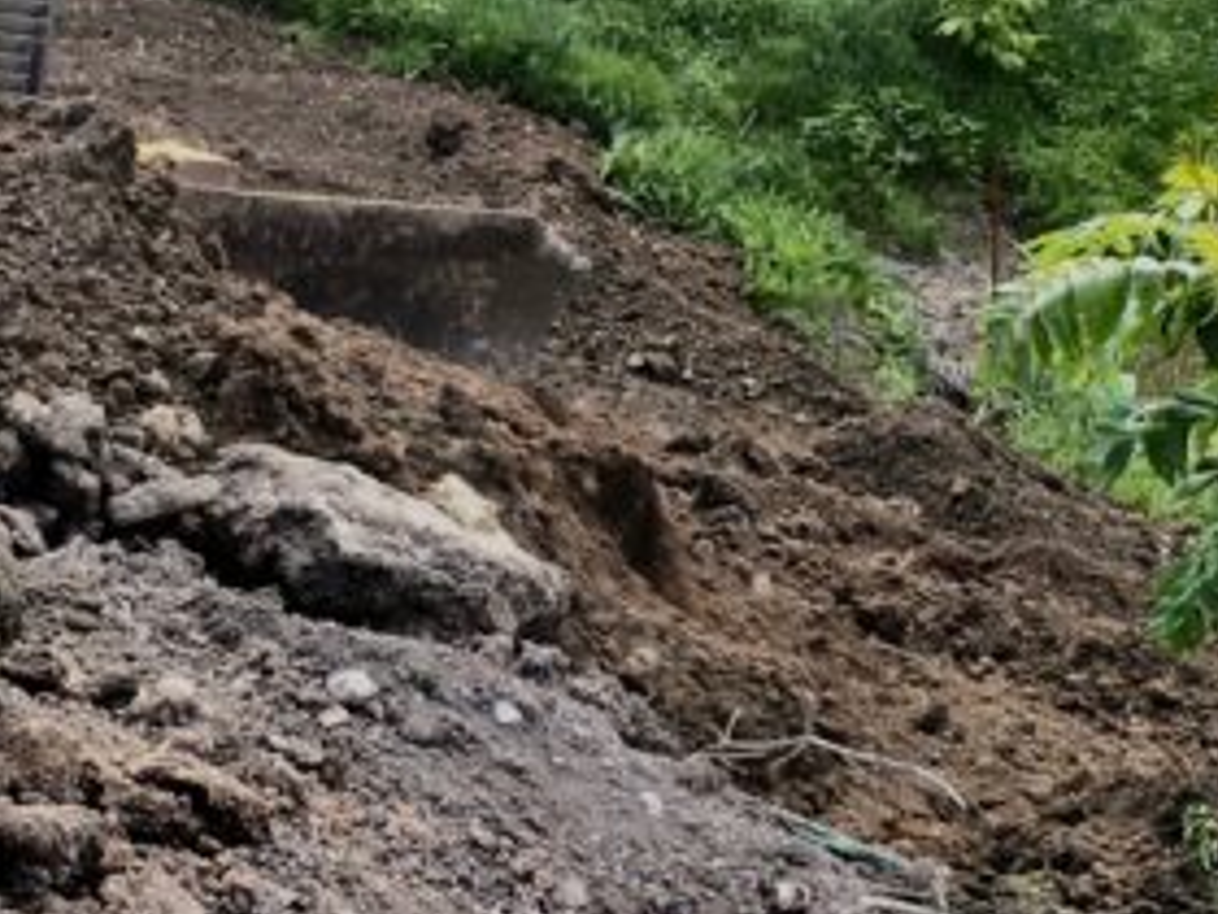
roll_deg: +1.2
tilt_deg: -13.6
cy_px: 313
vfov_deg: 13.9
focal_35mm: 106
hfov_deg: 18.5
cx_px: 483
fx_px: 3730
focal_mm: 4.15
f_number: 2.2
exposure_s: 1/195
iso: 25
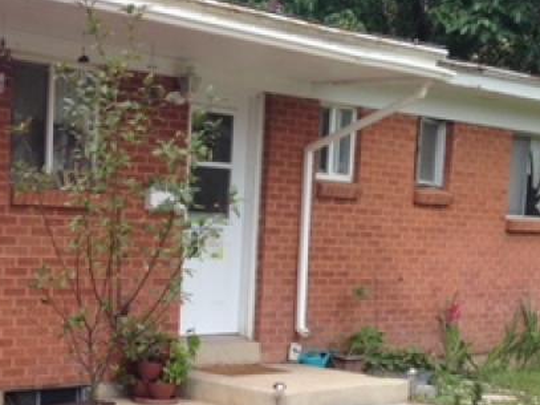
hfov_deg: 23.2
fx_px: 1294
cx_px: 106
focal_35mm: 83
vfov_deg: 17.5
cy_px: 353
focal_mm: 4.12
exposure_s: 1/763
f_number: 2.4
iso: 50
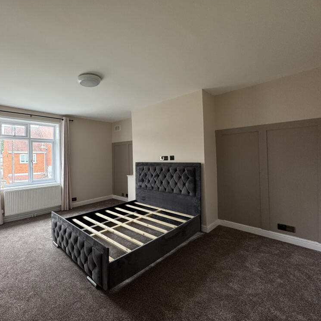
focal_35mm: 17
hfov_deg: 81.1
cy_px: 159
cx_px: 107
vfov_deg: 84.0
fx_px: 178
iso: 250
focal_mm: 2.22
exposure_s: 1/99
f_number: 2.2
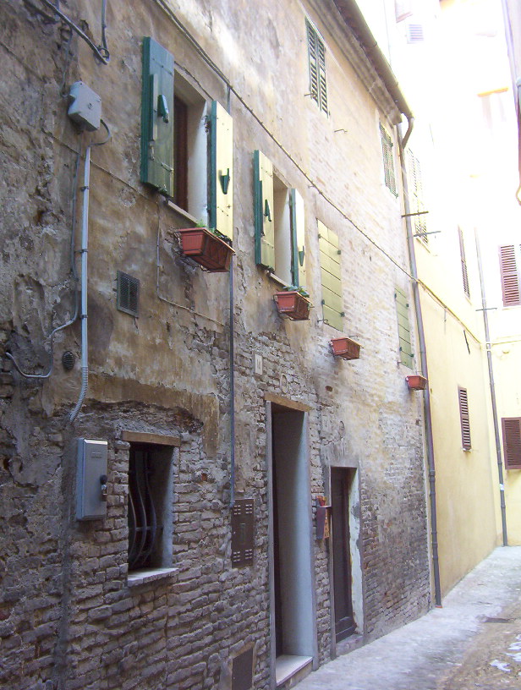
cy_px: 345
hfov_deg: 39.8
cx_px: 260
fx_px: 719
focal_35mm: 36
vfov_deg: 51.2
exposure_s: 1/50.7
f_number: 2.76
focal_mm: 5.54
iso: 100
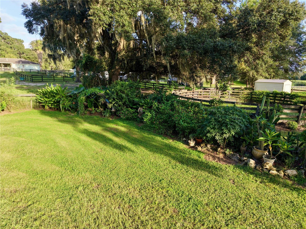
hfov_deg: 71.6
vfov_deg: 56.8
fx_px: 212
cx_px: 153
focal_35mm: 24
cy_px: 114
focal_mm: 8.67
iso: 100
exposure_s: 1/500
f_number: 1.8
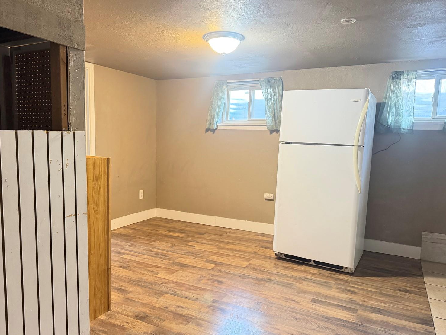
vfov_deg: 53.1
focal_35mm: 26
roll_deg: -1.6
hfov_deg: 67.3
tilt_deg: -5.7
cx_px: 215
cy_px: 171
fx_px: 335
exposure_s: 1/40
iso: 640
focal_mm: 6.76
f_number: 1.78
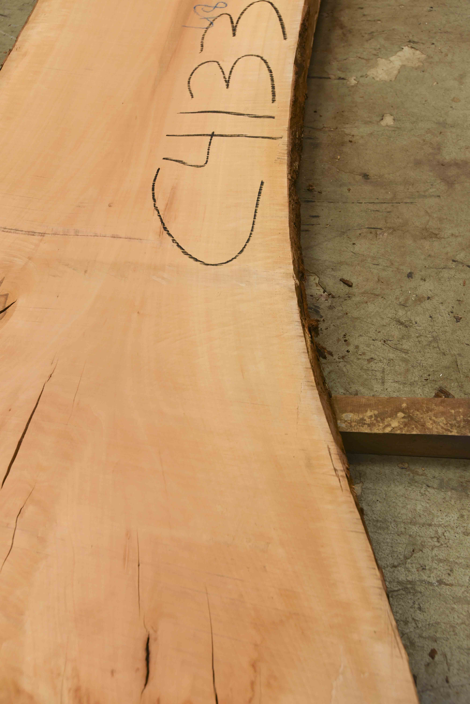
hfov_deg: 43.6
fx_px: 587
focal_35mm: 30
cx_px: 235
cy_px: 352
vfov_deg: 61.9
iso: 400
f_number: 7.1
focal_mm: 30
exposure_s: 1/200
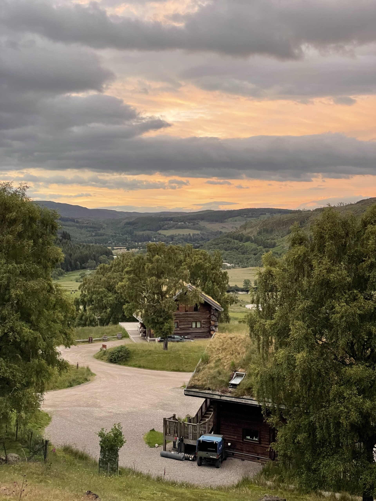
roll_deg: -0.1
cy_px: 250
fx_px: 753
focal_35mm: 52
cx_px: 188
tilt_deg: -1.2
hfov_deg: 28.0
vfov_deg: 36.8
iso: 125
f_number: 2
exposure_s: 1/99
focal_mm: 6
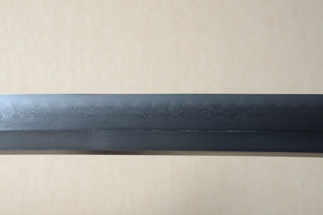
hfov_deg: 19.5
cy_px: 108
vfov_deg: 13.0
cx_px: 162
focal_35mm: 105
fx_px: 941
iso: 400
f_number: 11
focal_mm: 70
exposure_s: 1/2
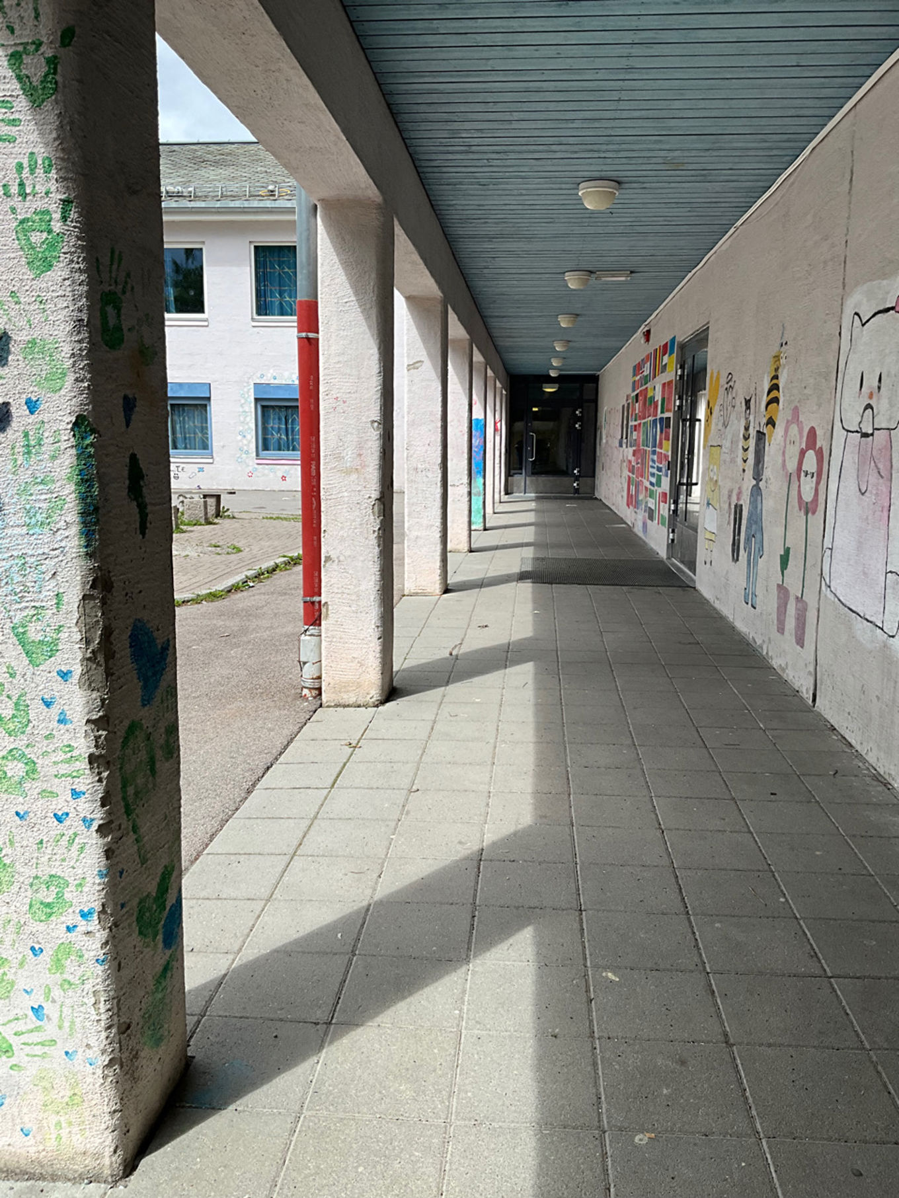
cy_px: 599
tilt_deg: -9.2
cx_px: 450
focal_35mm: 29
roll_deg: -0.1
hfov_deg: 48.2
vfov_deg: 61.7
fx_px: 1004
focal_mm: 3
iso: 25
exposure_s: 1/962
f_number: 1.8
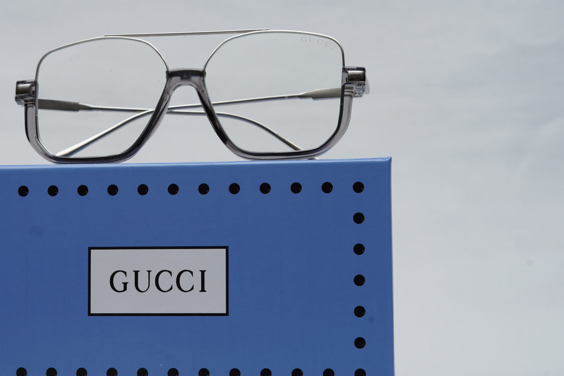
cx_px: 195
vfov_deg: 18.7
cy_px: 218
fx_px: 1144
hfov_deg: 27.6
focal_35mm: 73
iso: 100
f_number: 9
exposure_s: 1/160
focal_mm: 50
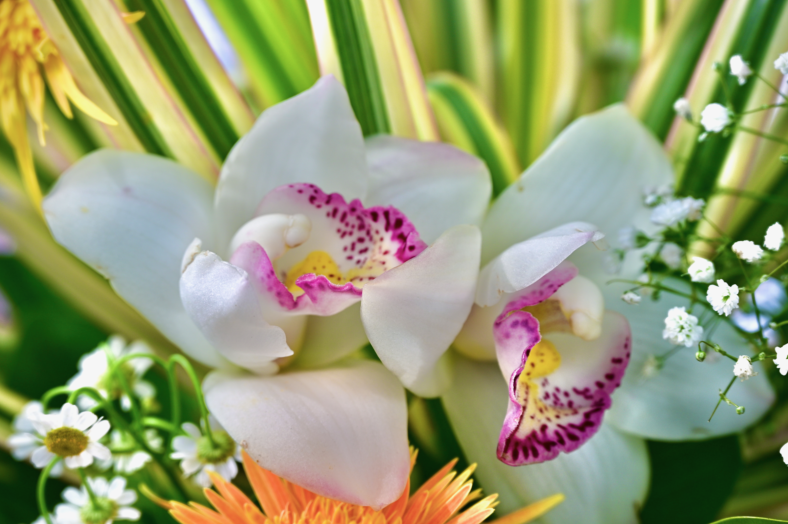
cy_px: 285
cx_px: 391
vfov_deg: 8.5
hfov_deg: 12.8
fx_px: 3522
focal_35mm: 161
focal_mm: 145
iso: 200
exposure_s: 1/250
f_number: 6.3
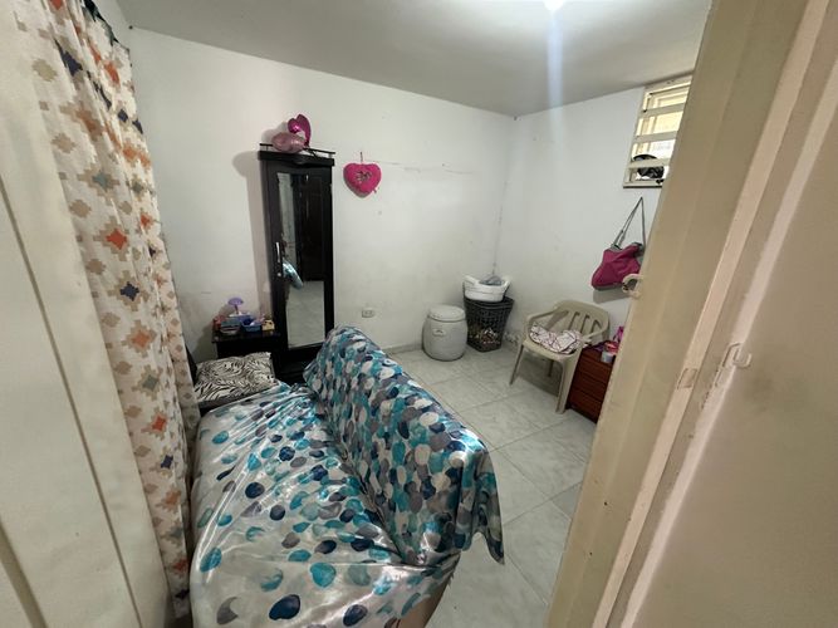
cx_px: 419
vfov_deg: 85.7
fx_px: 339
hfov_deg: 102.1
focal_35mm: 14
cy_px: 314
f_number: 2.2
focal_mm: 2.22
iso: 500
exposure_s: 1/60
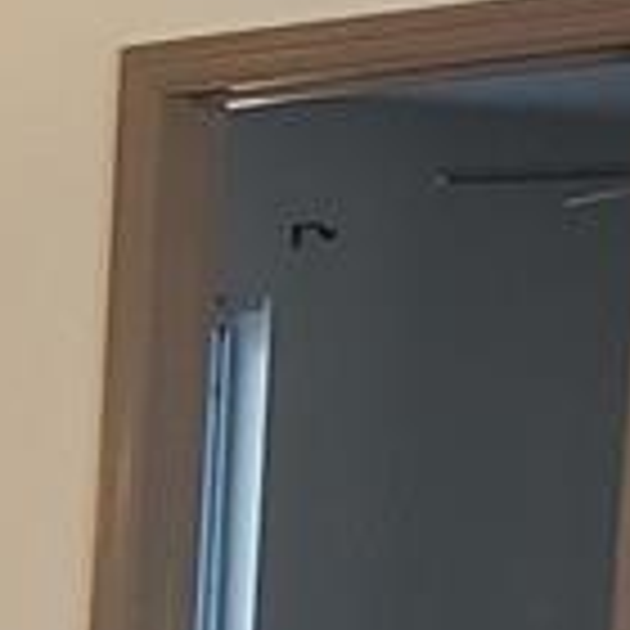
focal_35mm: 197
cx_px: -616
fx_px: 4056
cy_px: 1530
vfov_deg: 8.2
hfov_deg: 8.4
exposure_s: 1/60
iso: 250
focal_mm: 4.3
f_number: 2.4
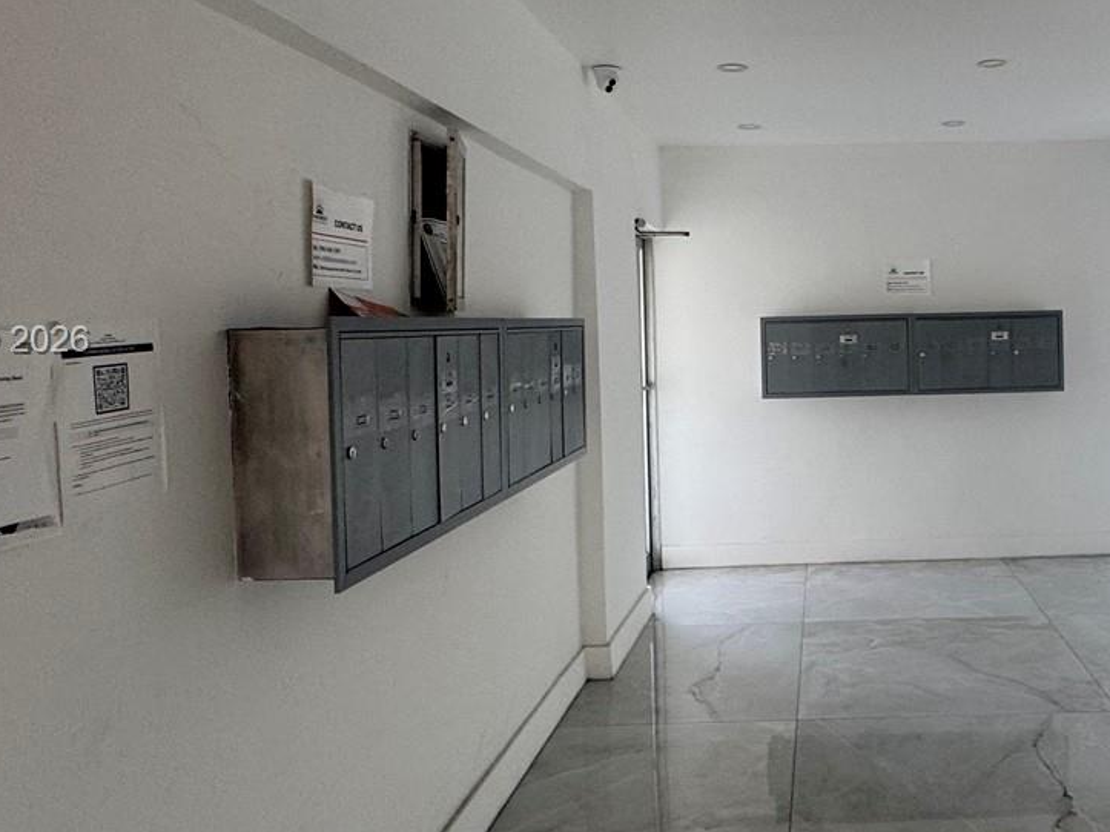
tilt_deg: -2.0
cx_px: 840
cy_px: 342
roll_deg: +1.4
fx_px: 994
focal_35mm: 31
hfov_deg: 55.4
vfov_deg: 45.2
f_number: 2.2
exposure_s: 1/120
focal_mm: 2.22
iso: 125
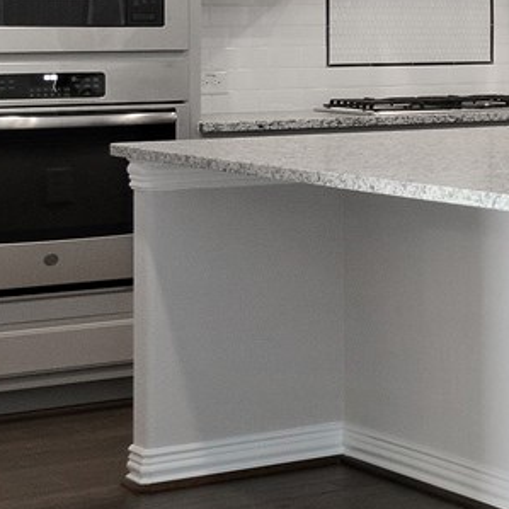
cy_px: 14
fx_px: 1847
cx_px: 1421
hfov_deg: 11.3
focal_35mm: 111
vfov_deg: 15.4
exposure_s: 1/2
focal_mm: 12
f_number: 9.5
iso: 320
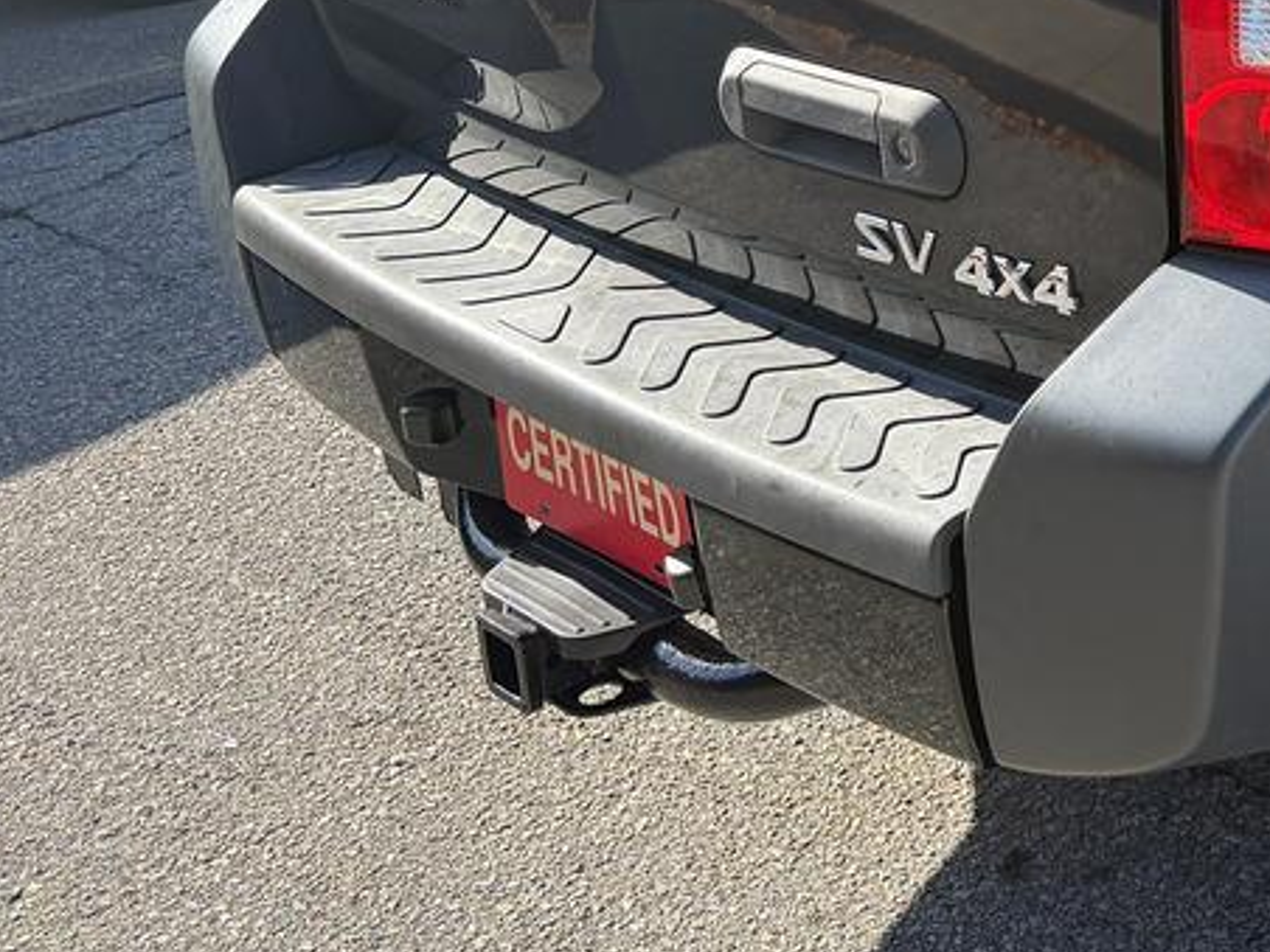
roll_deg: +2.0
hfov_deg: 25.8
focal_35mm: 68
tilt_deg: -14.2
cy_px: -152
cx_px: 1495
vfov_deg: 20.4
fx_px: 2495
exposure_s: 1/1855
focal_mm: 6.76
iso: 100
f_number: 1.78
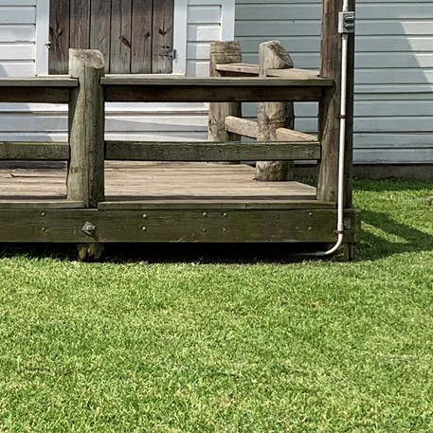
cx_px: -228
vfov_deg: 16.9
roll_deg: +0.0
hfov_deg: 15.5
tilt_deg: -6.0
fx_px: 1458
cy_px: 152
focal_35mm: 103
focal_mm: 4.25
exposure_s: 1/2833
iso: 25
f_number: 1.8
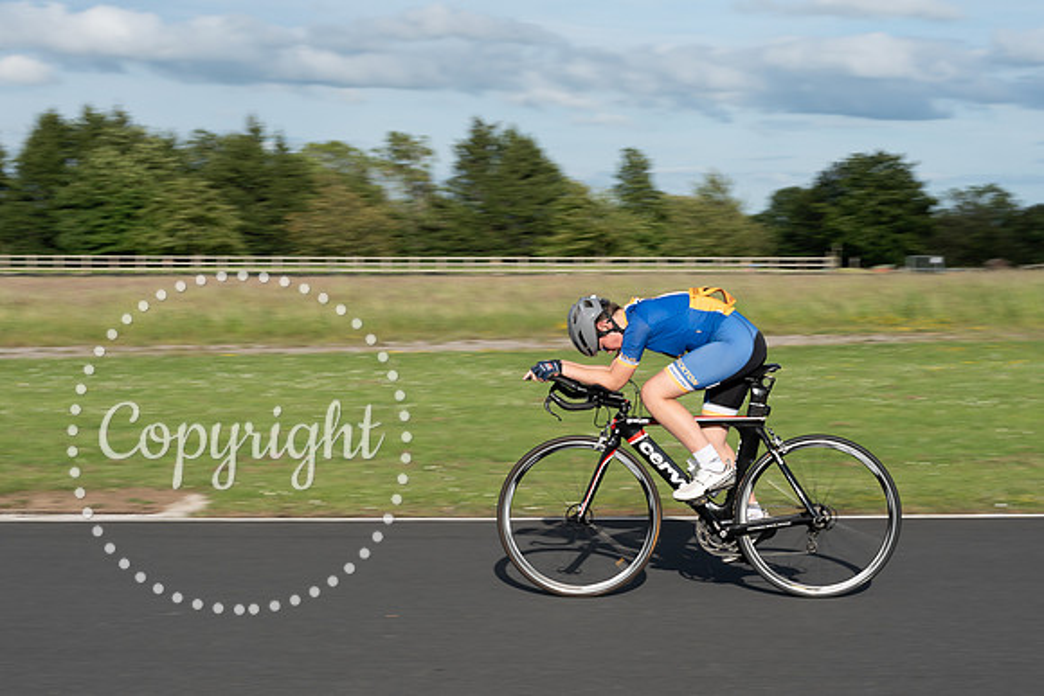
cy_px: 367
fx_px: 2361
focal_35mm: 81
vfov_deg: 16.8
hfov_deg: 24.9
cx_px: 492
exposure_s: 1/250
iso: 100
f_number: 9
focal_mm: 57
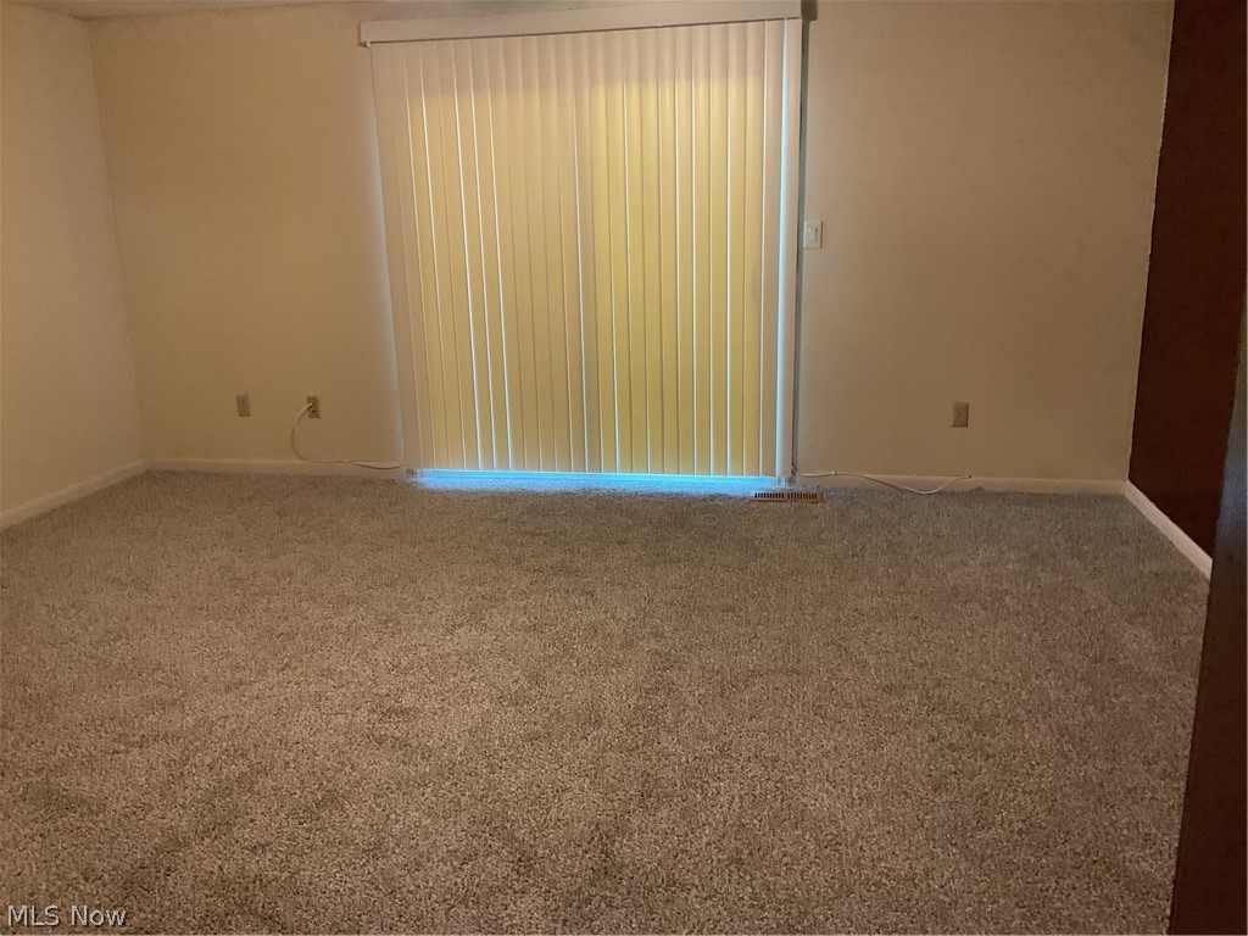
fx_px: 1046
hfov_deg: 61.7
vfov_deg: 48.2
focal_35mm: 29
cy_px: 468
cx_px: 624
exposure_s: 1/60
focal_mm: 3
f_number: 1.8
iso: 160
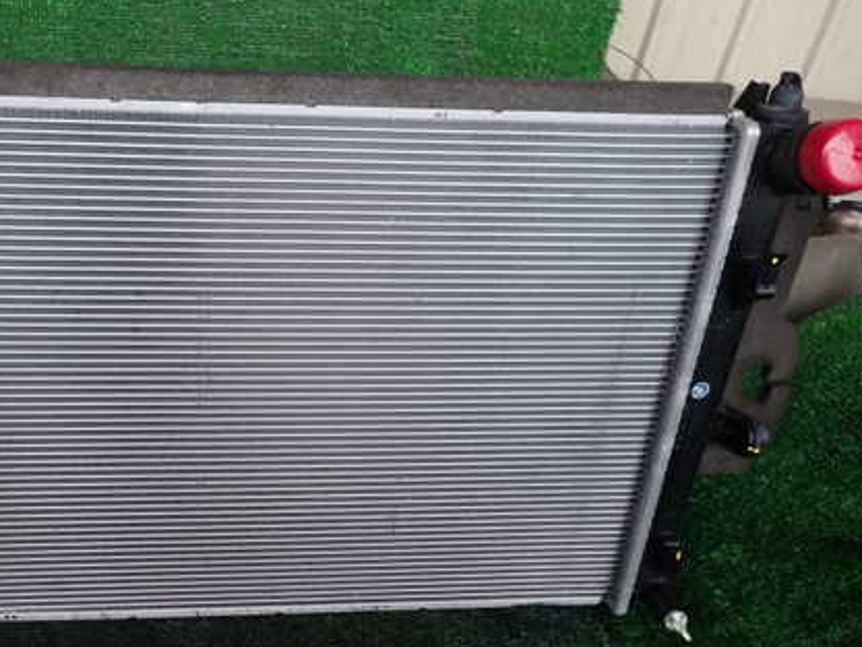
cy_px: 291
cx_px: 304
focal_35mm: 36
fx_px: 897
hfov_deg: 50.6
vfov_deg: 39.6
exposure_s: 1/60
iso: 125
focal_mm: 4.5
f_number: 2
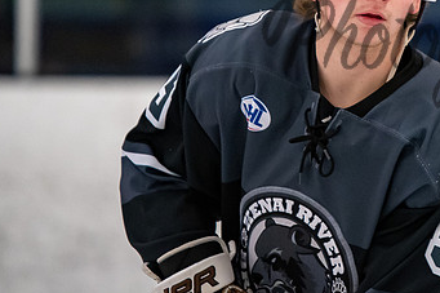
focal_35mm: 631
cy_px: 4
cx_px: 420
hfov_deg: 3.3
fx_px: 7708
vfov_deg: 2.2
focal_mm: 200
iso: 1600
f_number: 2.8
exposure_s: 1/800
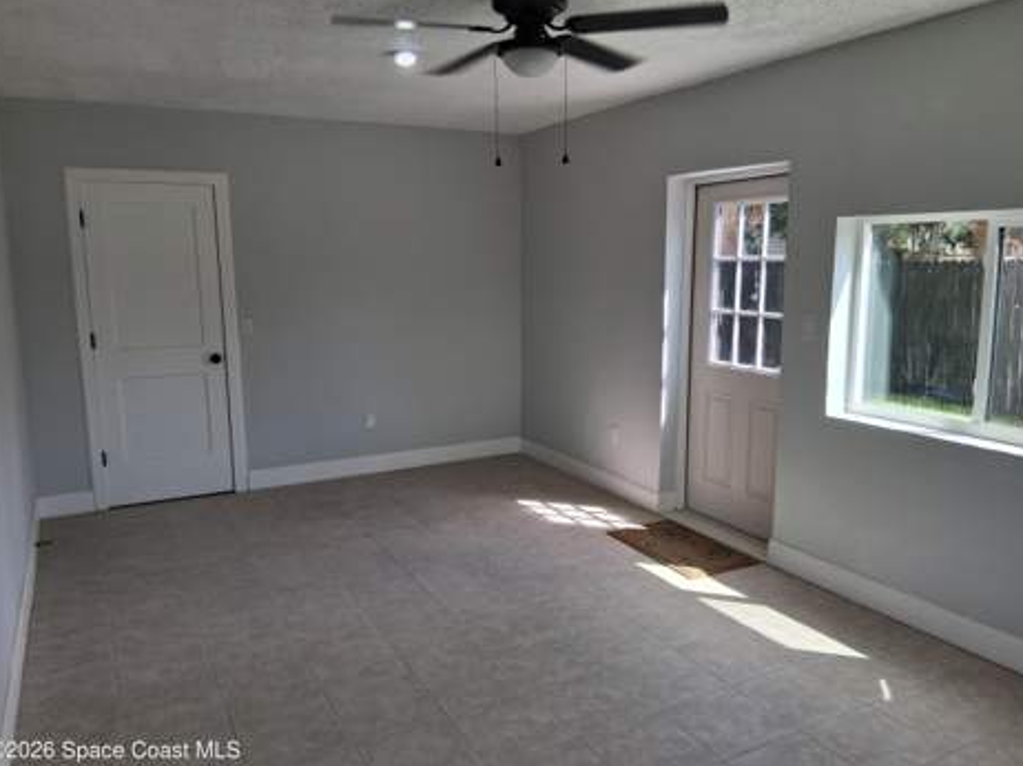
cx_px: 518
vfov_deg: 51.3
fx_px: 798
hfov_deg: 65.3
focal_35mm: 27
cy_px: 386
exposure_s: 1/100
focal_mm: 3.98
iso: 25
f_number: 1.8
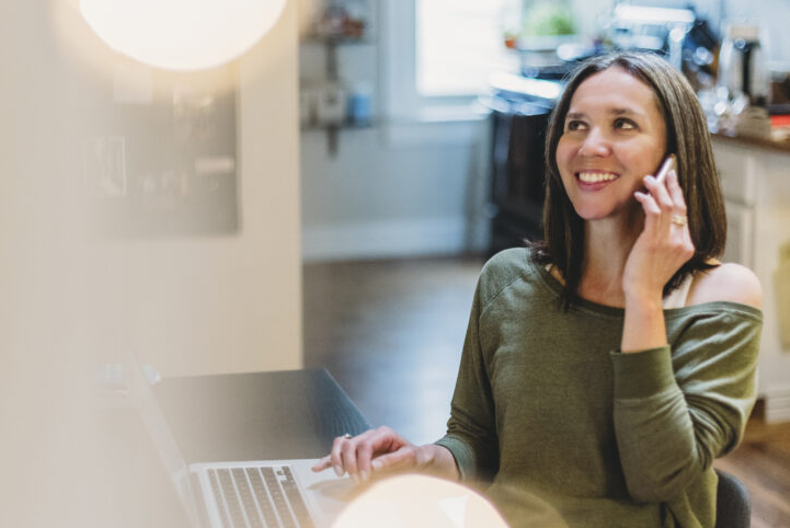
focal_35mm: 71
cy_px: 308
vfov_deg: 19.2
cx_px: 376
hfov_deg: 28.4
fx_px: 1559
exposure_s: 1/500
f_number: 1.8
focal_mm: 50
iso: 1600
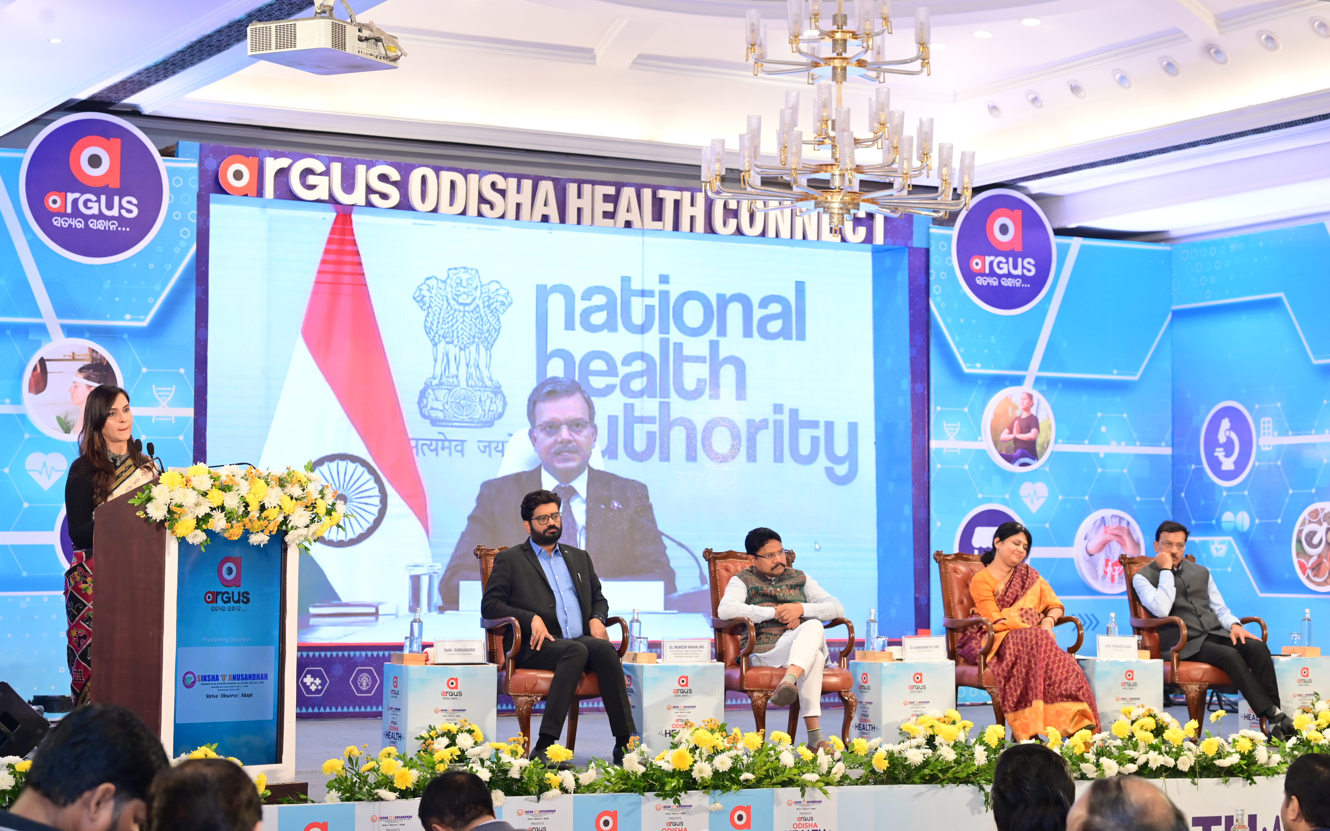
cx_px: 662
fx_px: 2610
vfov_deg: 18.1
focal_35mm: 72
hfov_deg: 28.6
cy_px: 400
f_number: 5.6
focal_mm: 70
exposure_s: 1/125
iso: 1600
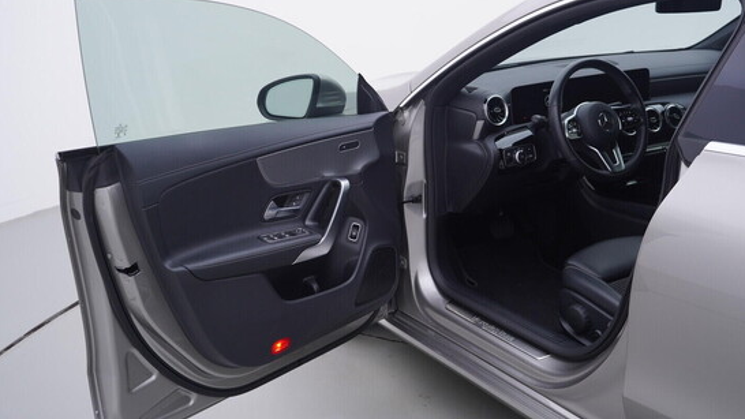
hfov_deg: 52.8
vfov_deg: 31.1
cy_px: 178
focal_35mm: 38
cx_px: 372
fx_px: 751
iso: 125
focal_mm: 24
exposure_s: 1/60
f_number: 3.5
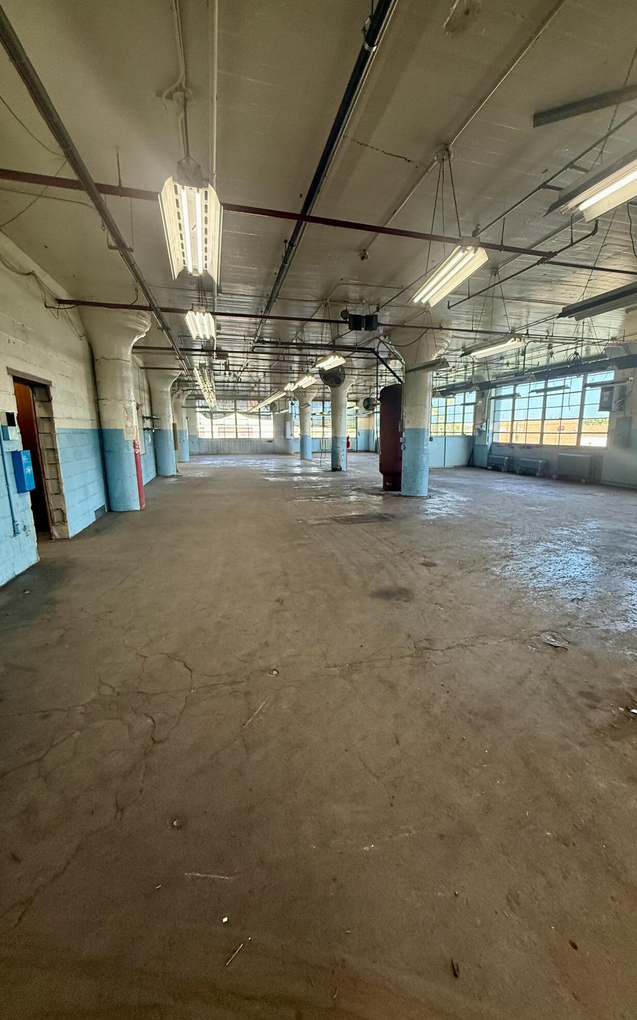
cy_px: 511
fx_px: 417
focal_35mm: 15
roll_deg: -0.4
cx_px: 341
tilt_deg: -10.6
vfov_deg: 101.5
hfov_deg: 74.7
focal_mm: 2.22
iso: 200
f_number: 2.2
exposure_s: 1/120
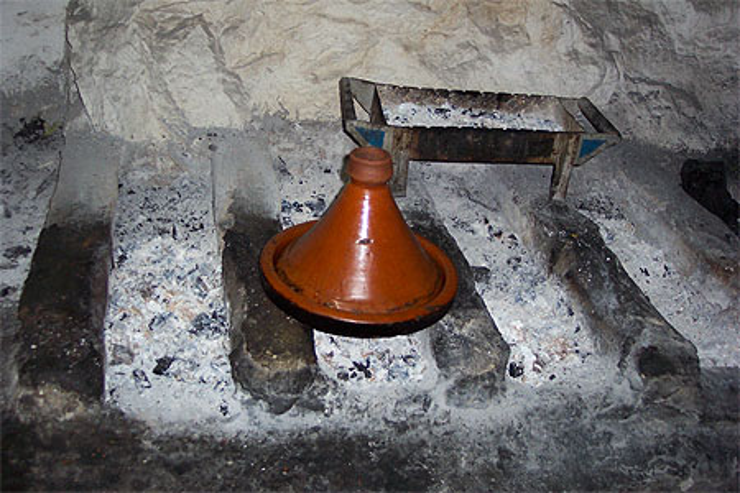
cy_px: 246
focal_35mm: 38
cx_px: 370
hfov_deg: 50.7
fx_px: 781
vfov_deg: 35.1
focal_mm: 8
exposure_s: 1/30
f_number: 2.8
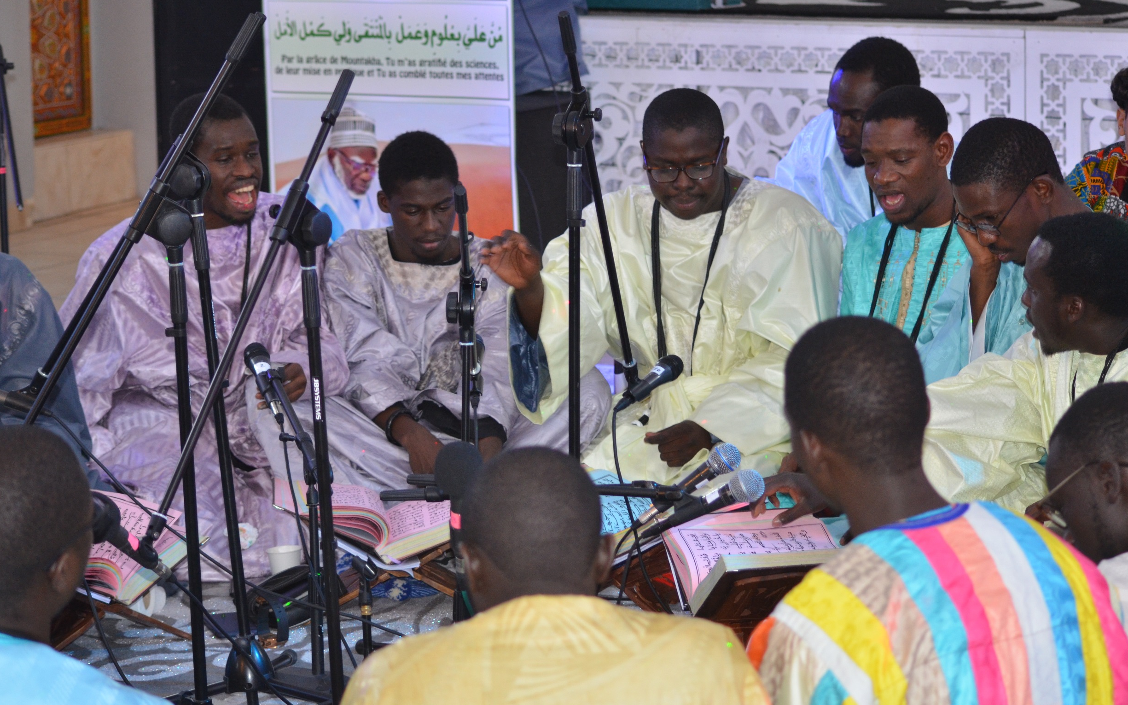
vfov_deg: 11.6
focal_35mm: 113
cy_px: 349
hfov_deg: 18.4
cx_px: 587
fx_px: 3474
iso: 800
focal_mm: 70
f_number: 4
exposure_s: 1/60
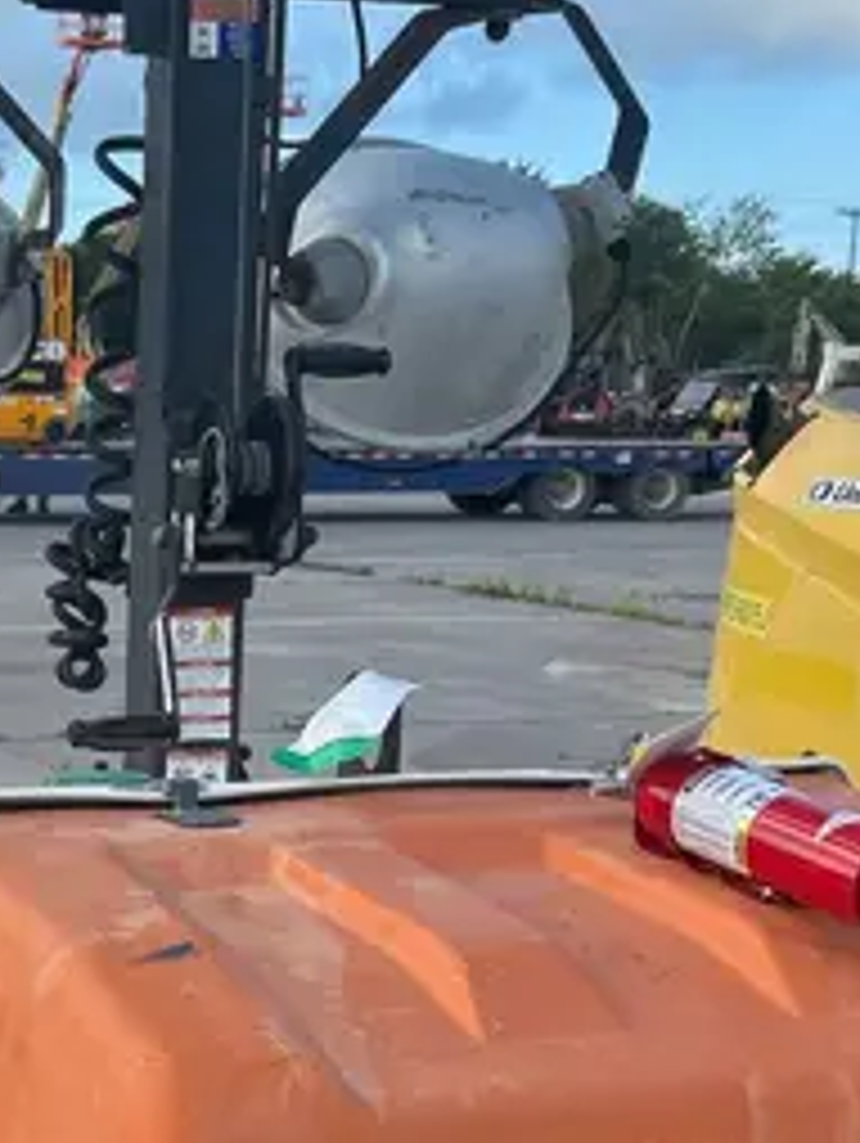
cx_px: 14
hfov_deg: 19.2
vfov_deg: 25.5
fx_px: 2480
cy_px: 920
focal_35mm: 75
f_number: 1.5
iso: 50
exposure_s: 1/2123
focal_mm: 5.7
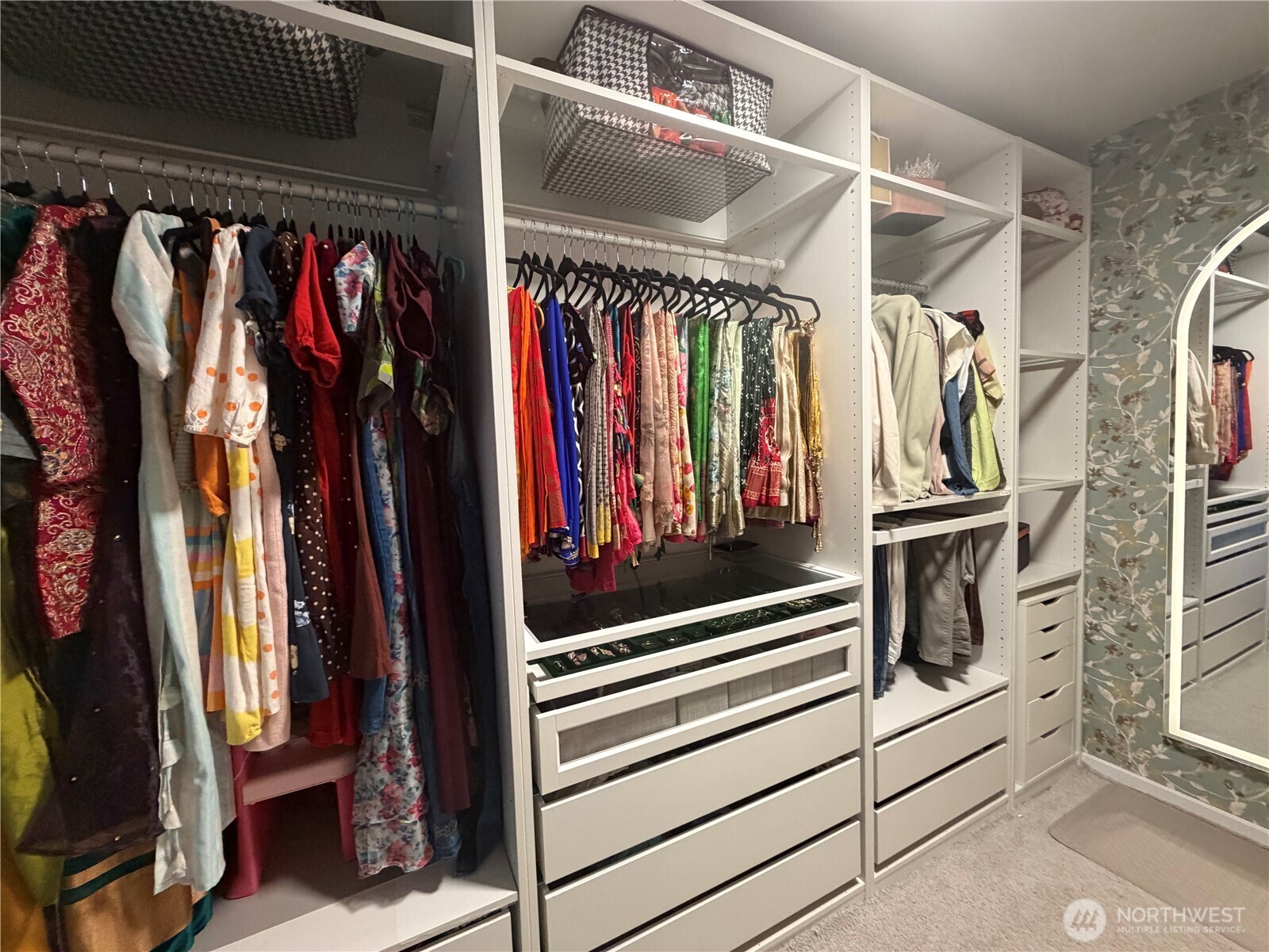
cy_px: 476
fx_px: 513
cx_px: 634
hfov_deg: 102.1
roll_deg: +2.7
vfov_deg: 85.7
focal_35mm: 14
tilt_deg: -3.0
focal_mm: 2.22
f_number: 2.2
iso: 500
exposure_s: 1/60
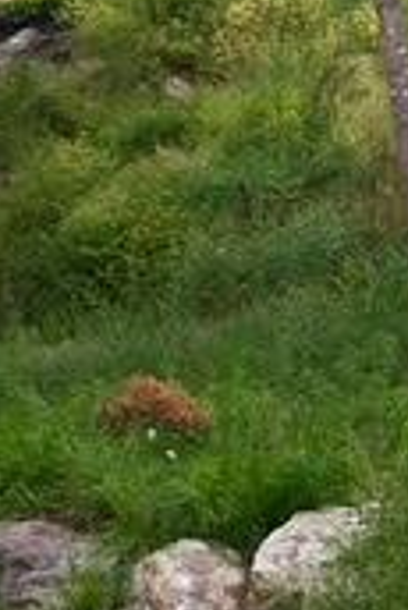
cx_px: 667
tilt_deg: -5.9
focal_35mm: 112
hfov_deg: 11.6
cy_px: 397
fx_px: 1900
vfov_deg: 18.2
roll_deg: +1.2
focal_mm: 4.15
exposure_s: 1/40
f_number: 2.2
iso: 25
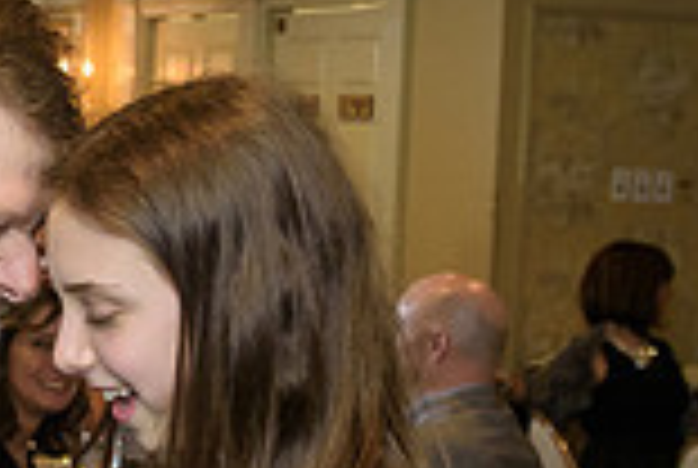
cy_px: 267
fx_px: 2700
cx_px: -144
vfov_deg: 9.9
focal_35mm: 139
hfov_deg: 14.3
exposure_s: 1/125
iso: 1600
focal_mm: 26
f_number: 3.2
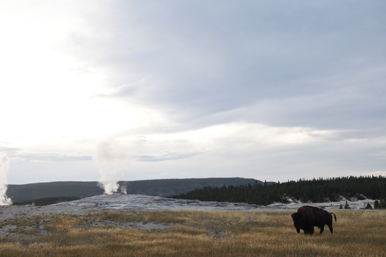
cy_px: 134
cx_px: 184
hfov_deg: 36.2
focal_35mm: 55
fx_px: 590
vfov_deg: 24.6
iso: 3200
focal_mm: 52
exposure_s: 1/25
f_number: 8
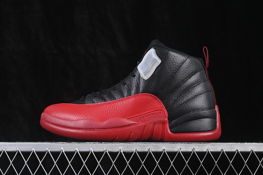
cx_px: 132
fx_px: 548
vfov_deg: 18.2
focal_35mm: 75
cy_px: 88
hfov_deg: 27.0
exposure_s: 1/60
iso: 160
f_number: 6.3
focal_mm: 50
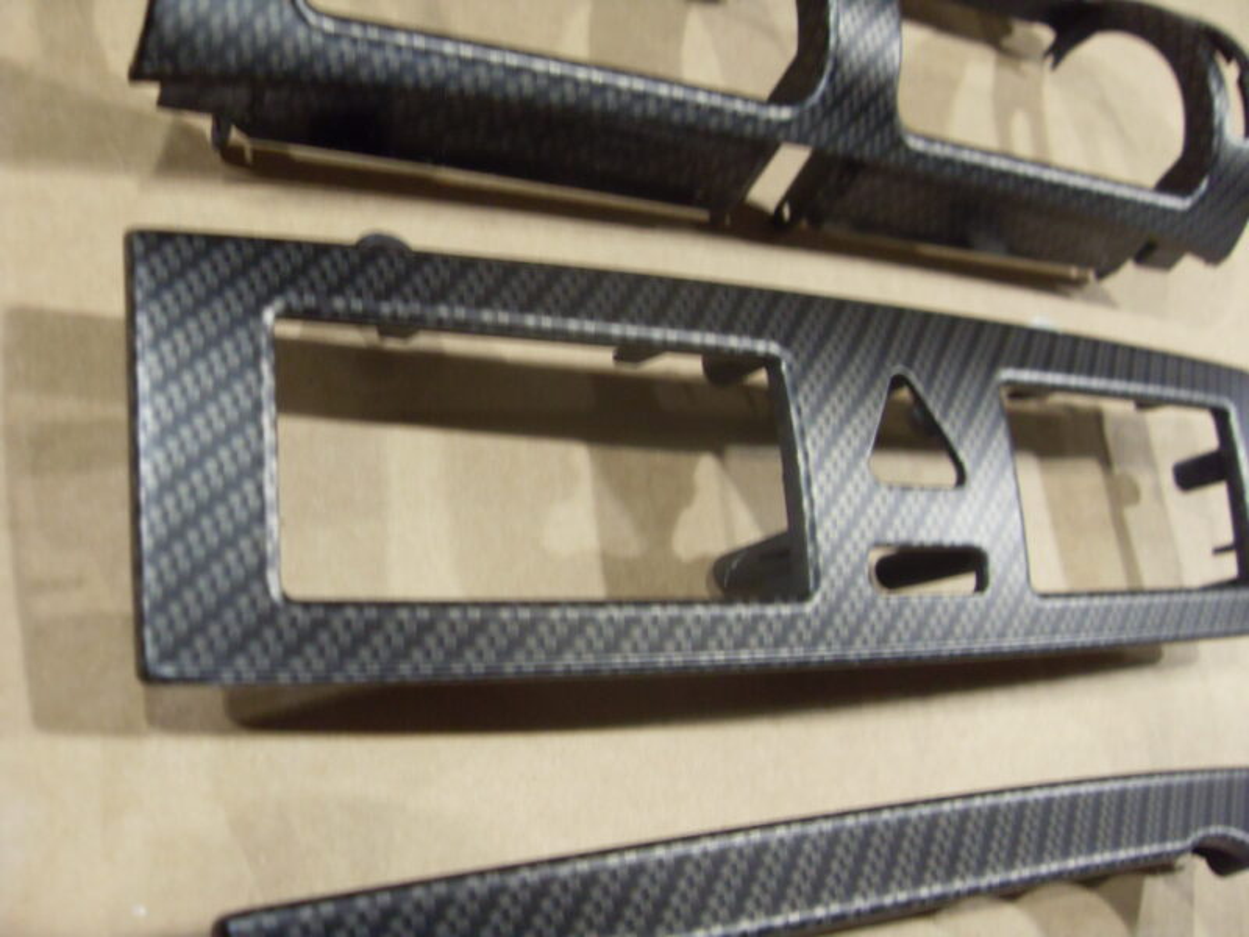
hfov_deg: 52.6
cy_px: 468
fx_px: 1263
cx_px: 624
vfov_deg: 40.7
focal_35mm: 35
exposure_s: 1/15
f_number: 2.8
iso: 200
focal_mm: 6.3
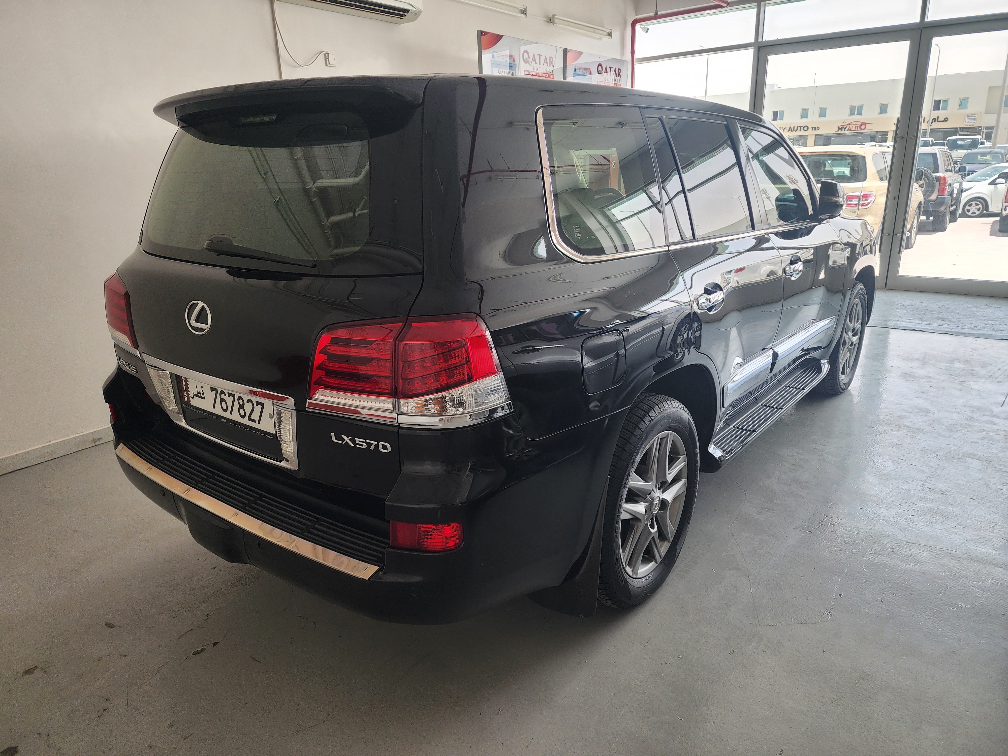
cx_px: 504
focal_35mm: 23
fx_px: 670
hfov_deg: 73.9
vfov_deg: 58.9
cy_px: 378
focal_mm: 6.4
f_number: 1.8
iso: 64
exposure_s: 1/180
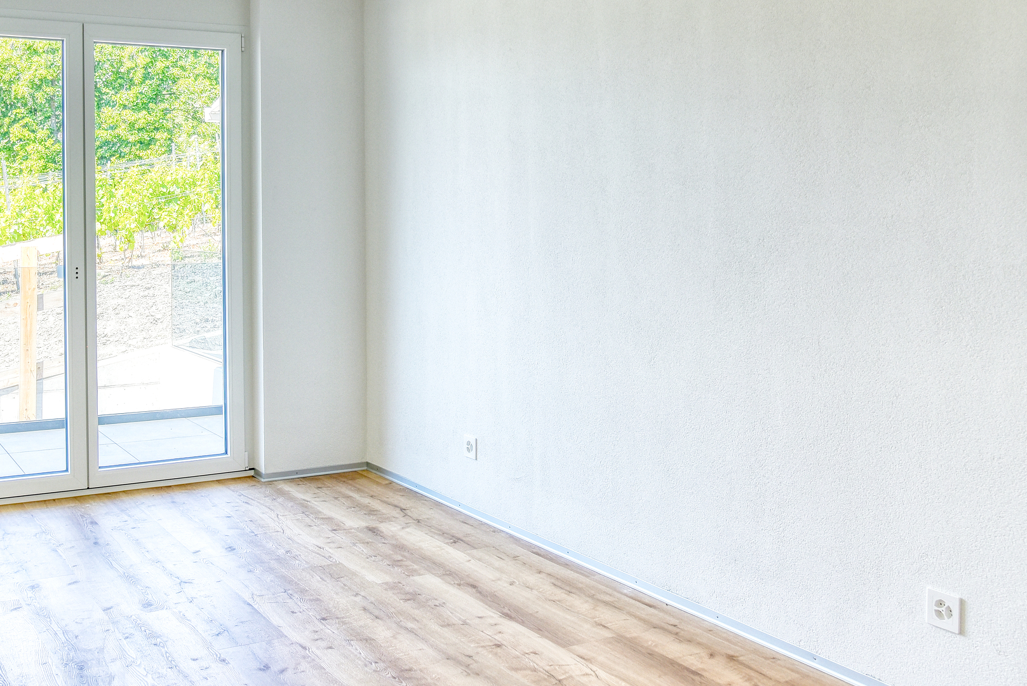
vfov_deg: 34.8
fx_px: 1084
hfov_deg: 50.2
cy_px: 233
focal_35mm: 38
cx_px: 383
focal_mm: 24
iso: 250
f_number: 9
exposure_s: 1/320
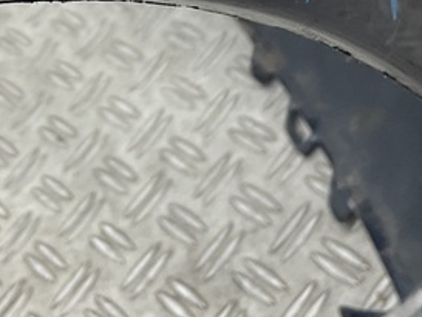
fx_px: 1305
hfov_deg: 18.2
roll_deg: +35.3
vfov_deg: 13.1
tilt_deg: -32.8
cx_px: 71
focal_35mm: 107
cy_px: -153
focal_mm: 3
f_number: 1.8
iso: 50
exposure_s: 1/120
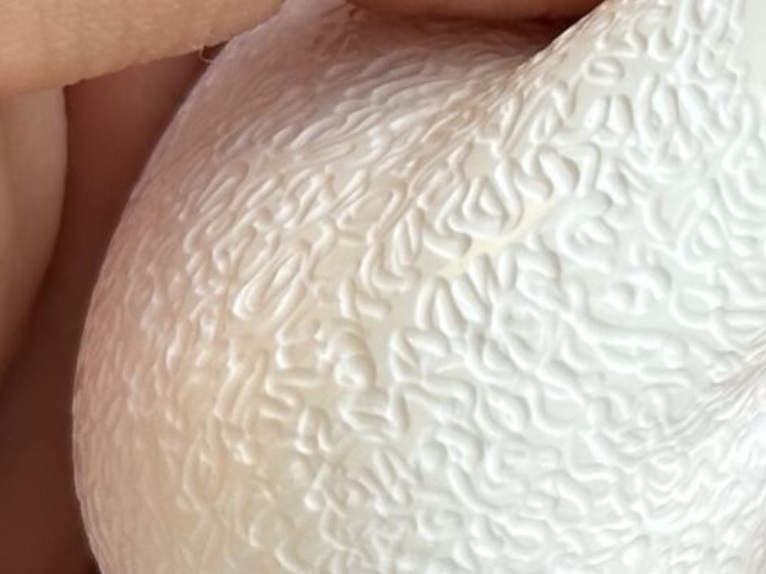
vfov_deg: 6.3
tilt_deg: -21.7
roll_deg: +0.1
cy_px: -230
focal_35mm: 232
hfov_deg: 8.4
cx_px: 1083
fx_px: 5131
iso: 64
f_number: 1.78
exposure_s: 1/247
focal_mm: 6.86
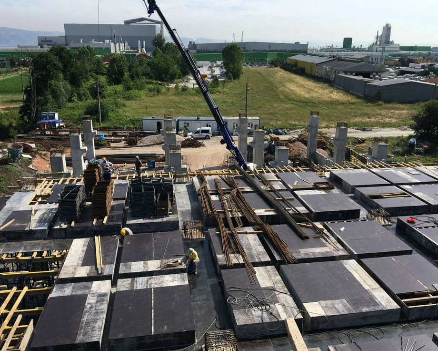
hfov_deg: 57.2
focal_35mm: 31
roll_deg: +0.1
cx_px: 225
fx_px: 402
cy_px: 180
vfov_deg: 47.1
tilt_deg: -16.2
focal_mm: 4.15
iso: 25
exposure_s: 1/1603
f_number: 2.2
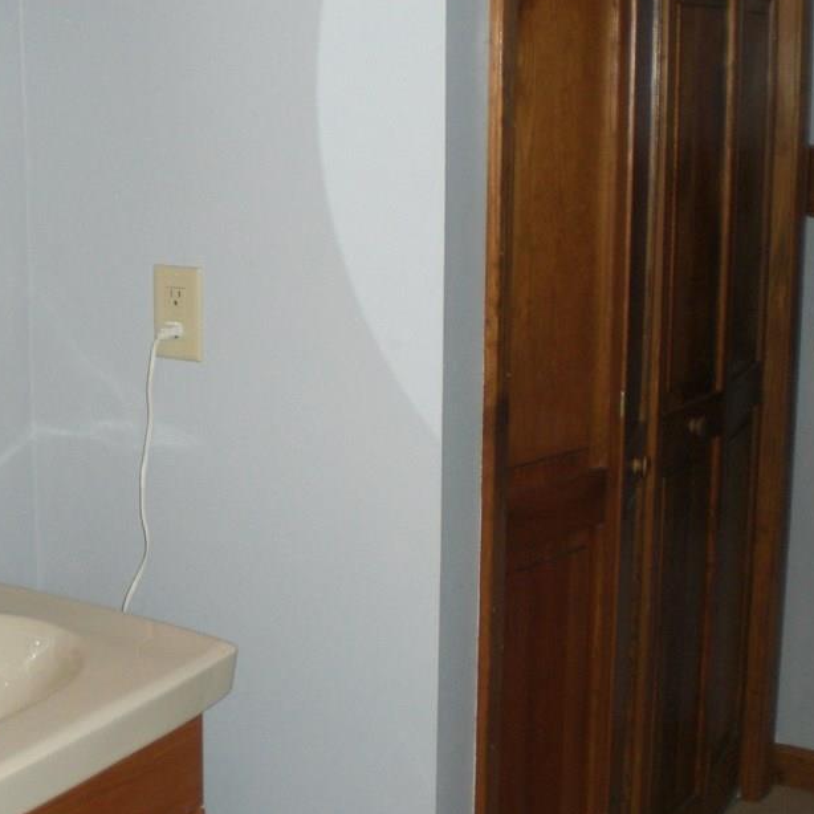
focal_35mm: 56
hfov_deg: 30.4
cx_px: 281
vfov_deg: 30.5
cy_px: 361
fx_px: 1490
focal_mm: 6.3
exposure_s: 1/60
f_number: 3.1
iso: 200
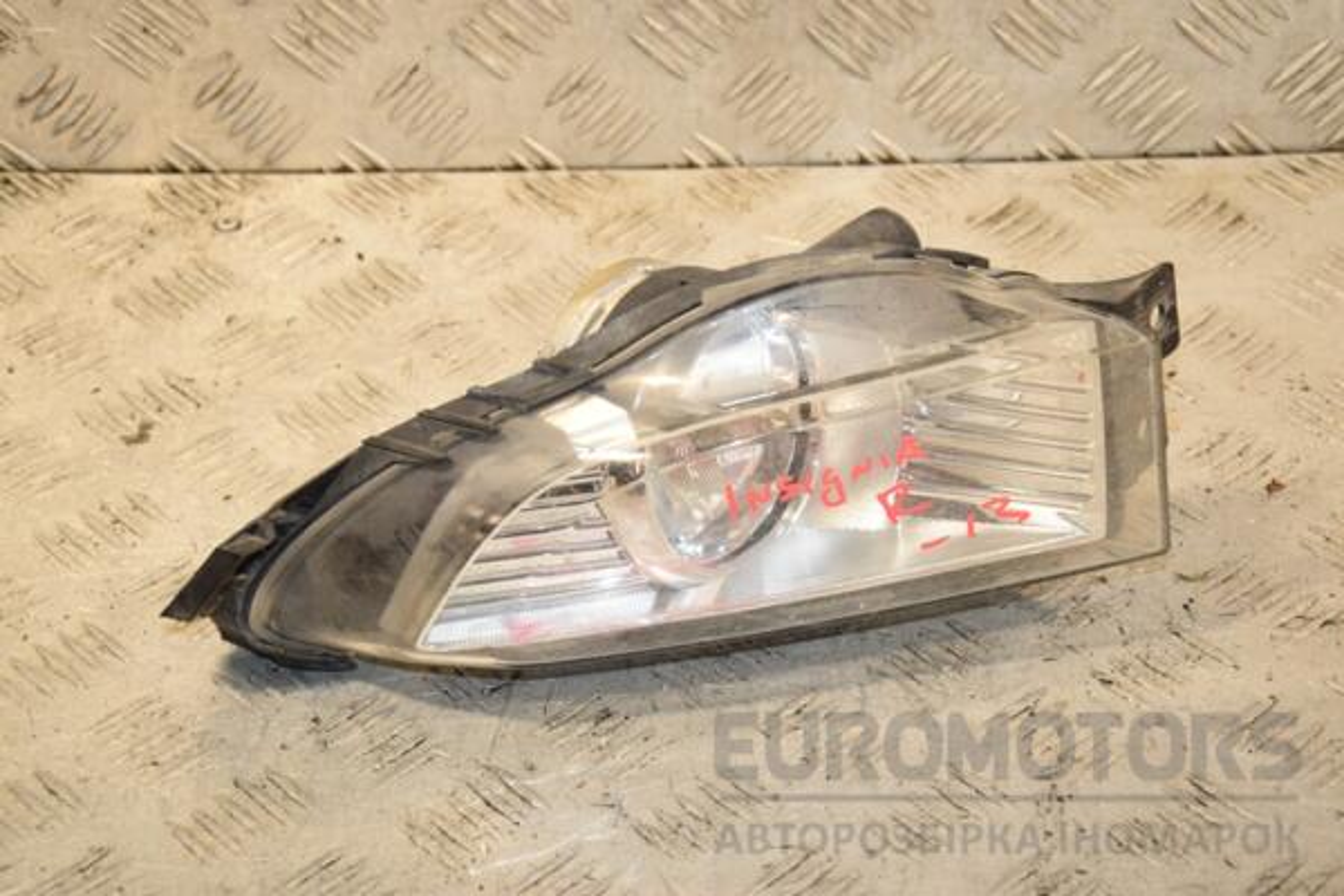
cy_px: 448
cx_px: 672
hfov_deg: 23.4
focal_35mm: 87
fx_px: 3248
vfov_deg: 15.7
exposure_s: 1/200
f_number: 7.1
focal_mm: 58
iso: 800
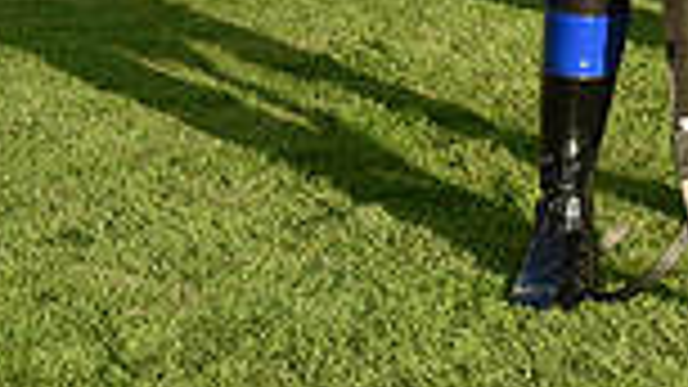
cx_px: 1237
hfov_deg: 10.2
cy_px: -470
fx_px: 3630
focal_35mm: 199
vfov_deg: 5.9
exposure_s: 1/1250
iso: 800
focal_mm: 50
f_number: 5.6
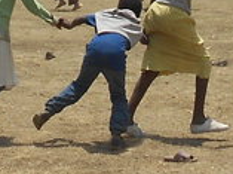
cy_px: -64
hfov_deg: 11.6
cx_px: 36
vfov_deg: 8.6
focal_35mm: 170
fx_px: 1142
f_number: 3.2
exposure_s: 1/1250
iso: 80
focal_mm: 4.6
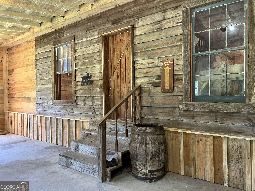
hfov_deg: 67.3
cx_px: 128
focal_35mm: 26
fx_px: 192
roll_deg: -0.3
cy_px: 96
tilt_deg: -0.1
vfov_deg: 53.1
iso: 160
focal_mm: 5.7
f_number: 1.5
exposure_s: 1/60
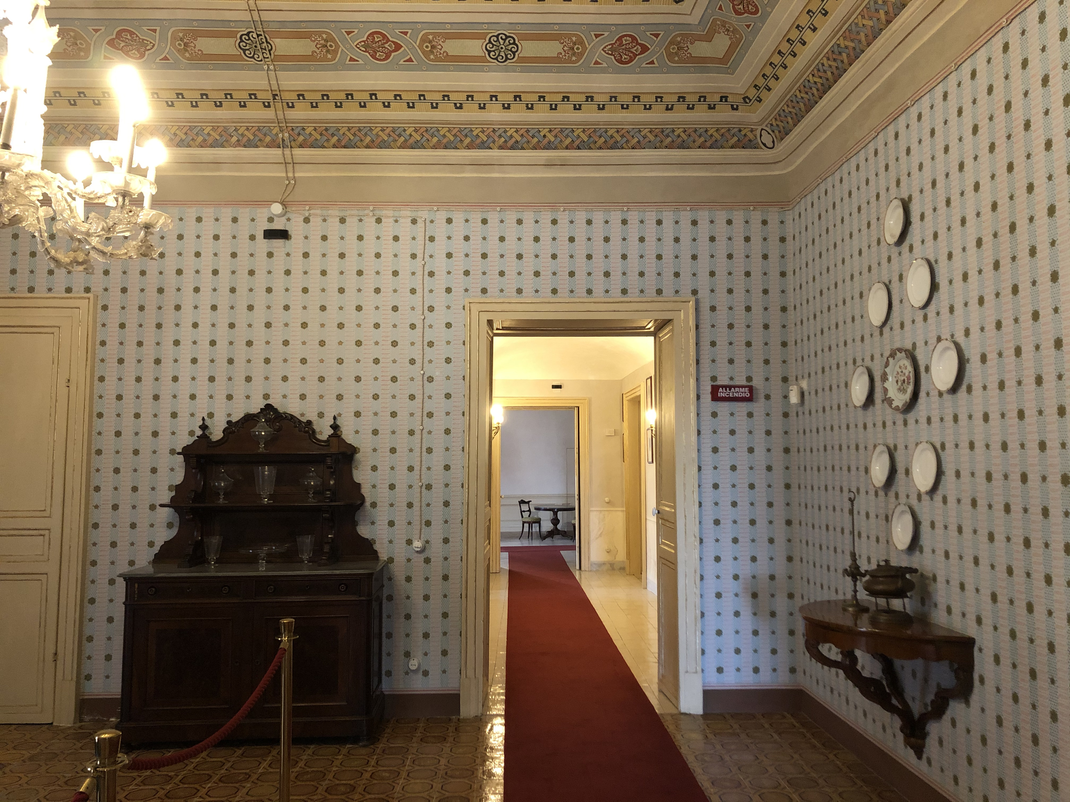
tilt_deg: +3.9
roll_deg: +0.9
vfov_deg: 49.7
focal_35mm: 28
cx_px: 535
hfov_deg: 63.4
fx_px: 865
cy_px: 401
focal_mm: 4
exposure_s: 1/7
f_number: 1.8
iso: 100
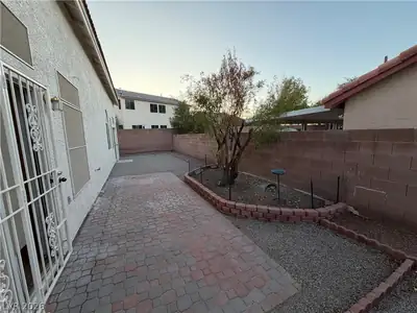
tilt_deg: -8.0
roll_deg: +1.9
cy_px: 156
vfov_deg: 85.7
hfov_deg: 102.1
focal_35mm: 14
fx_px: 169
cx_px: 208
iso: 40
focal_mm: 2.22
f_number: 2.2
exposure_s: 1/178
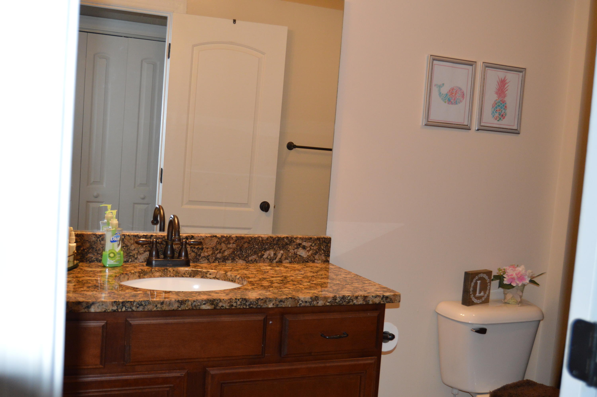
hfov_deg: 49.6
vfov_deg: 34.1
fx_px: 646
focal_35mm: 39
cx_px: 298
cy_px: 198
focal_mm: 26
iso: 1100
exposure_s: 1/60
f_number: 4
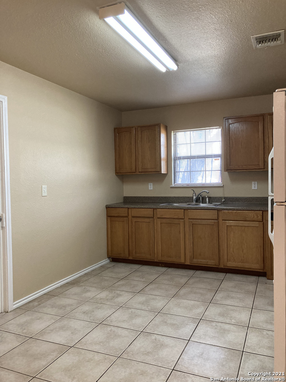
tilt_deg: -0.8
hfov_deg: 49.7
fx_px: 308
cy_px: 191
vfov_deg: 63.4
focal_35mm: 28
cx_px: 143
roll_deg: +2.0
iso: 200
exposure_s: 1/60
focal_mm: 3.99
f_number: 1.8
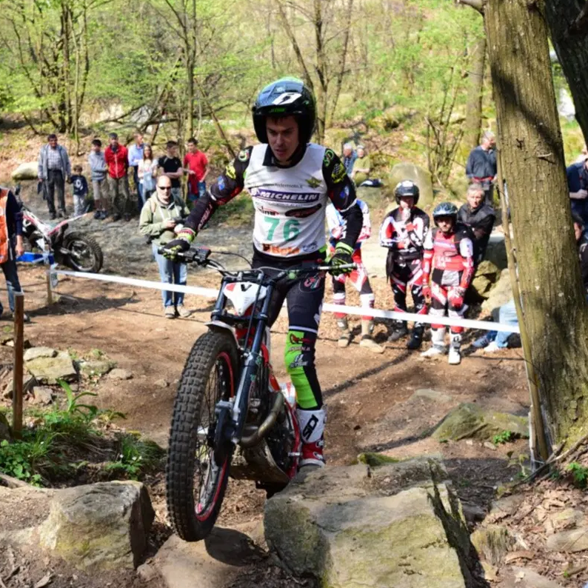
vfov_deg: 37.6
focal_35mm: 45
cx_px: 238
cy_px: 292
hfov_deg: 37.4
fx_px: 865
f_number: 4.5
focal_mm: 35
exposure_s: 1/1250
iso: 640
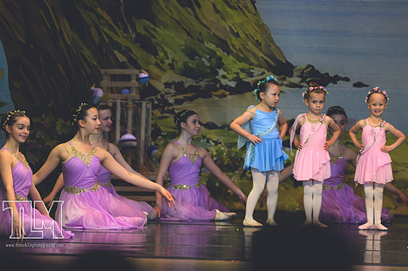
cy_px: 119
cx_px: 223
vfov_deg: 3.7
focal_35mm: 372
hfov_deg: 5.5
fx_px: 4212
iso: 1100
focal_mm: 200
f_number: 2.8
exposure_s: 1/500
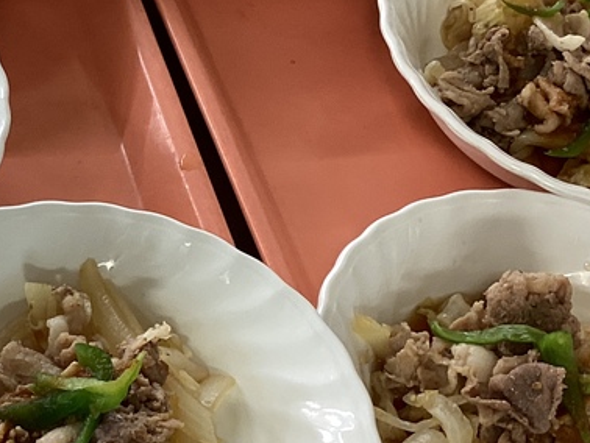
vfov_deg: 18.0
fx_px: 1399
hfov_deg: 23.0
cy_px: 270
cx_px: 23
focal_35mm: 82
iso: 125
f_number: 2.4
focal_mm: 3.3
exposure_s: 1/50
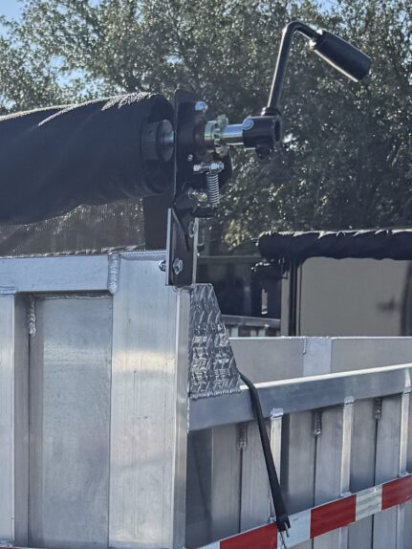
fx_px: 1697
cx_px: -76
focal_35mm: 107
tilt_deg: -8.2
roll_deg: +0.0
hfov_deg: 13.5
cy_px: 635
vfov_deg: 17.6
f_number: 1.78
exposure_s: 1/3953
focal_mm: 6.76
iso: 80
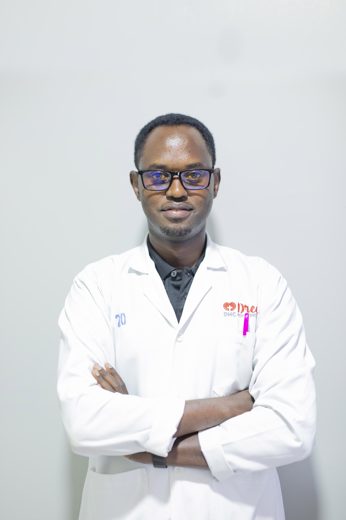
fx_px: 721
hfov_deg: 27.0
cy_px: 260
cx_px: 173
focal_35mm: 50
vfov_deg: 39.6
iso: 6400
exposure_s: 1/100
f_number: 3.2
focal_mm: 50
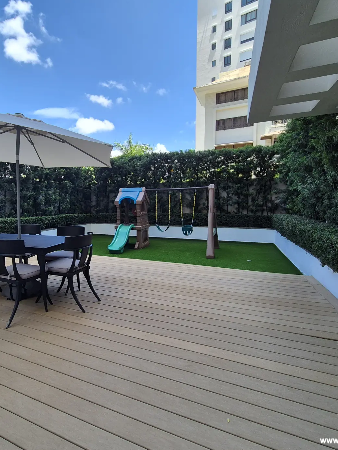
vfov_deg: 87.7
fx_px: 234
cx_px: 101
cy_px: 221
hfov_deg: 68.6
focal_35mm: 18
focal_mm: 2.2
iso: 50
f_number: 2.2
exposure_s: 1/842
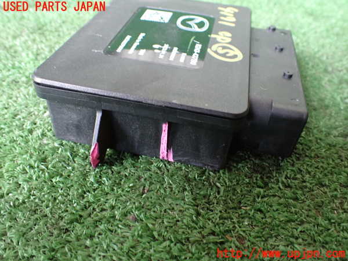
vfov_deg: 46.8
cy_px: 130
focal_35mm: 30
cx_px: 174
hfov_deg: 60.0
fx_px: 302
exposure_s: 1/60
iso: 800
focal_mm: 5.4
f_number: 2.3
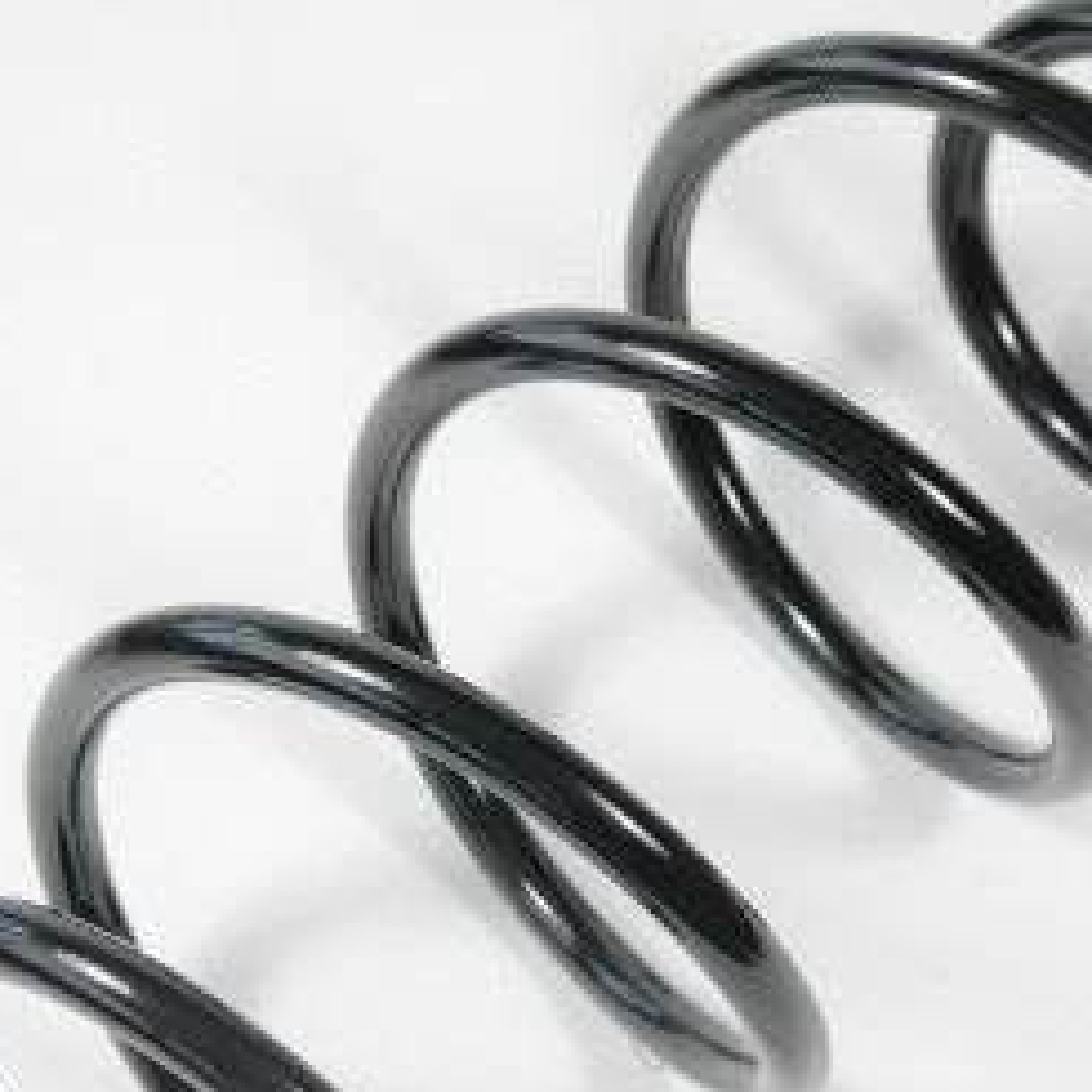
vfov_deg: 16.7
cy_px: 709
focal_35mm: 104
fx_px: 3712
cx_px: 646
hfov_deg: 16.7
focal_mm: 33
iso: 200
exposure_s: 1/50
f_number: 4.5
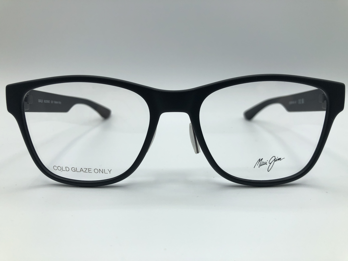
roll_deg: -0.3
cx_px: 174
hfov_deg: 63.4
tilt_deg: -10.0
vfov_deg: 49.7
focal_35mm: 28
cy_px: 130
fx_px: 281
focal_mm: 4
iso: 40
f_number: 1.8
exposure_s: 1/1021
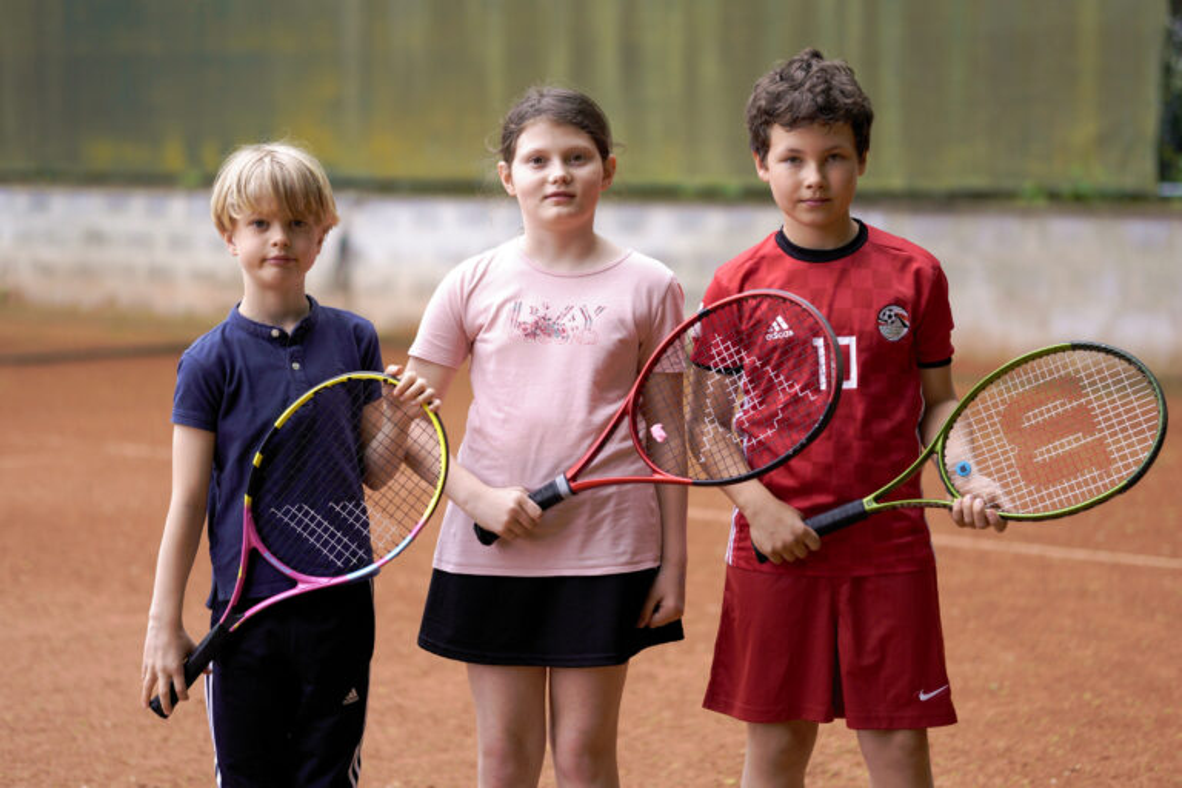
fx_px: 2758
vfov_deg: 16.3
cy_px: 394
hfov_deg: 24.2
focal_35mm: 84
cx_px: 591
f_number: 1.4
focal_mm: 56
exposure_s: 1/1600
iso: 100
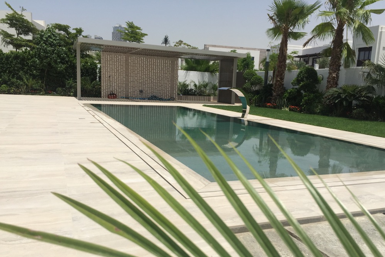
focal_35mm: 31
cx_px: 198
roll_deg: -4.6
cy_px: 147
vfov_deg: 42.2
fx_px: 332
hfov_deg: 60.3
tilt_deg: -8.7
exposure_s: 1/3049
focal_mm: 4.15
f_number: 2.2
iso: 32
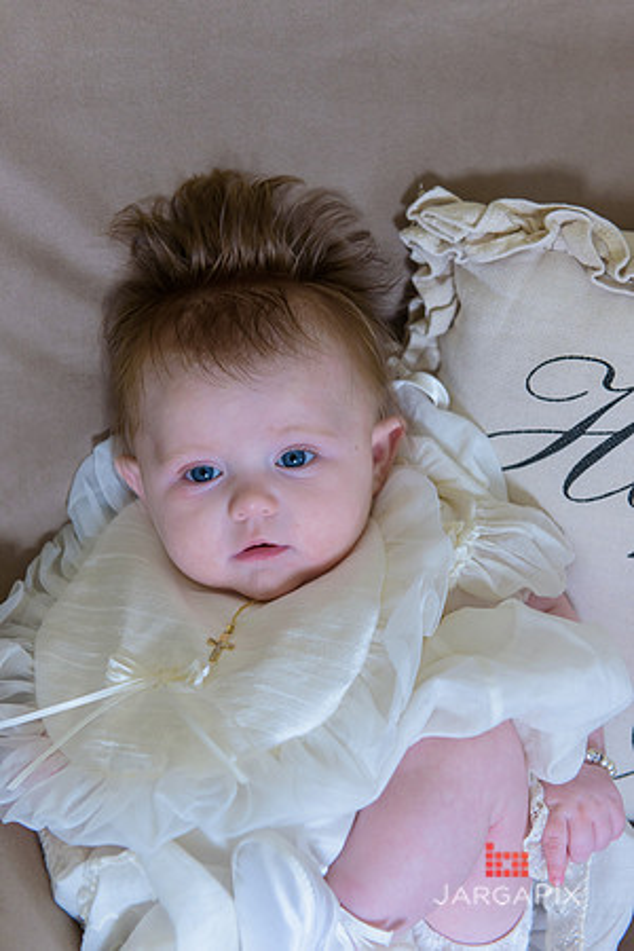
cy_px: 476
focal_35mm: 58
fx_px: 1532
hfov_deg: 23.4
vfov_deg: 34.5
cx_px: 317
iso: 1600
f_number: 3.2
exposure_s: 1/125
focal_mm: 58
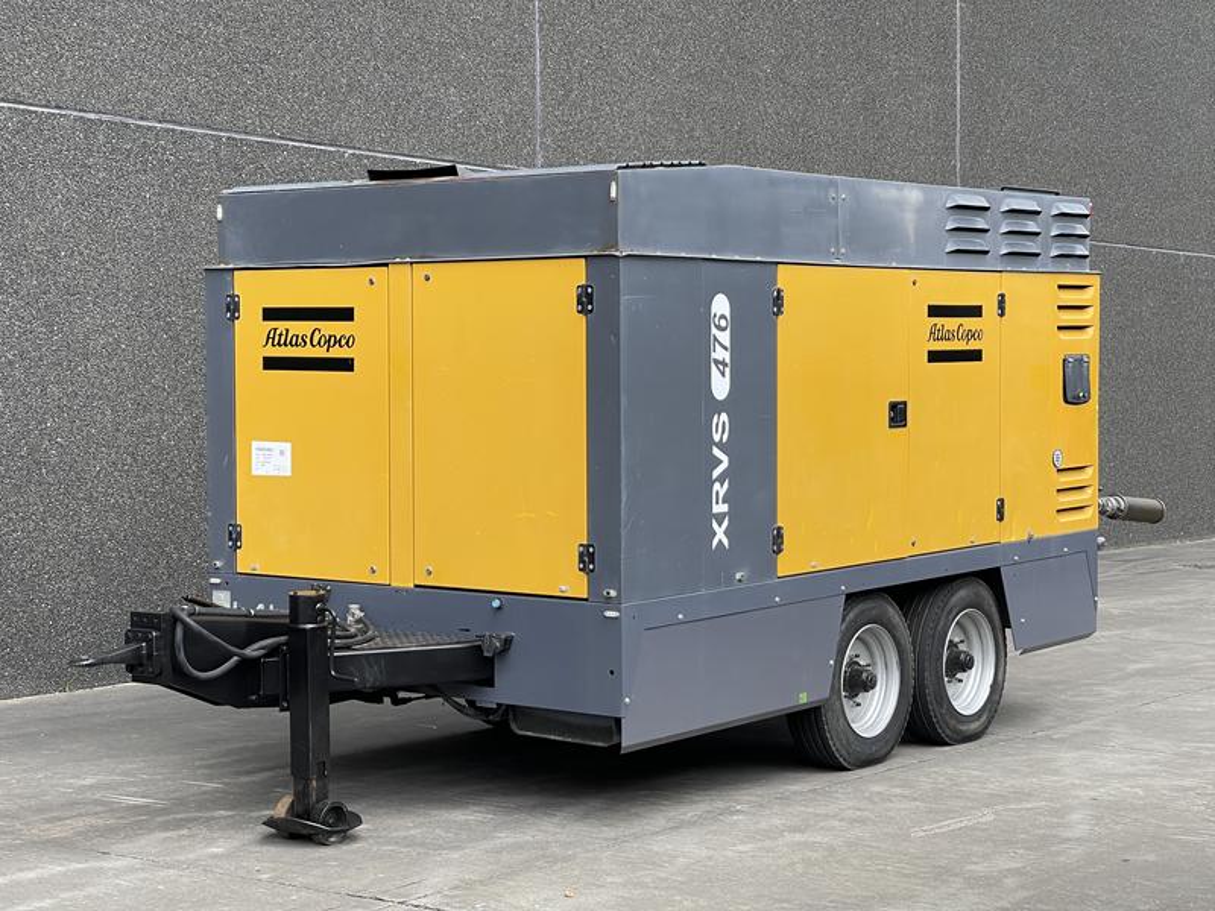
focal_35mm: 64
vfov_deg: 22.9
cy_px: 456
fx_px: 2246
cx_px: 608
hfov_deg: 30.3
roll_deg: +0.2
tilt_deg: -1.2
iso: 20
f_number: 2.2
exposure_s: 1/146
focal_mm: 7.5
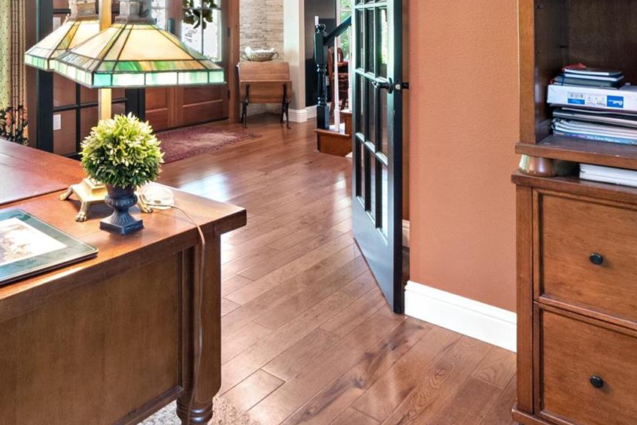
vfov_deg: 36.0
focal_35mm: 34
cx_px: 114
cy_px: 26
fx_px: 602
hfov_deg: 51.7
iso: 400
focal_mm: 9
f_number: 9
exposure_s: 1/8
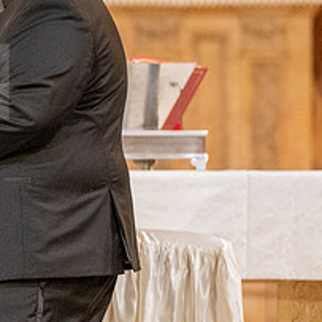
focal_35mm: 620
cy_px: 98
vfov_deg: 2.8
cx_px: -36
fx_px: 6525
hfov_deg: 2.8
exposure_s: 1/160
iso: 2000
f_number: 2.8
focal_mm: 200
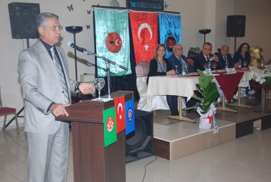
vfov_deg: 31.0
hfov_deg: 44.9
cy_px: 91
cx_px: 136
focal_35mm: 44
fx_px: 328
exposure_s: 1/60
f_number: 4.2
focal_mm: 29
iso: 200
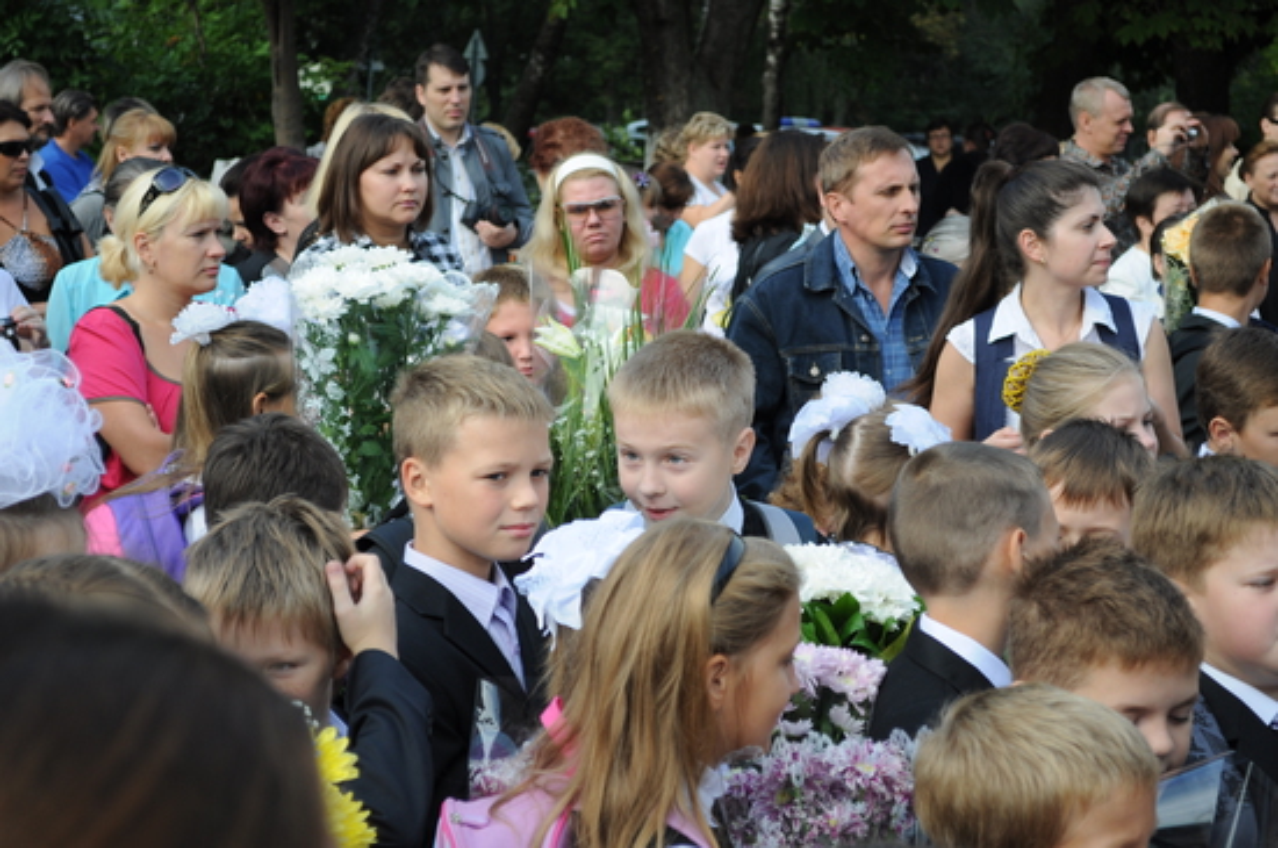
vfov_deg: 16.5
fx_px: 2924
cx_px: 639
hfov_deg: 24.7
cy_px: 424
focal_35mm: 82
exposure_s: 1/250
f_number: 5.6
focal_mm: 55
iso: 200
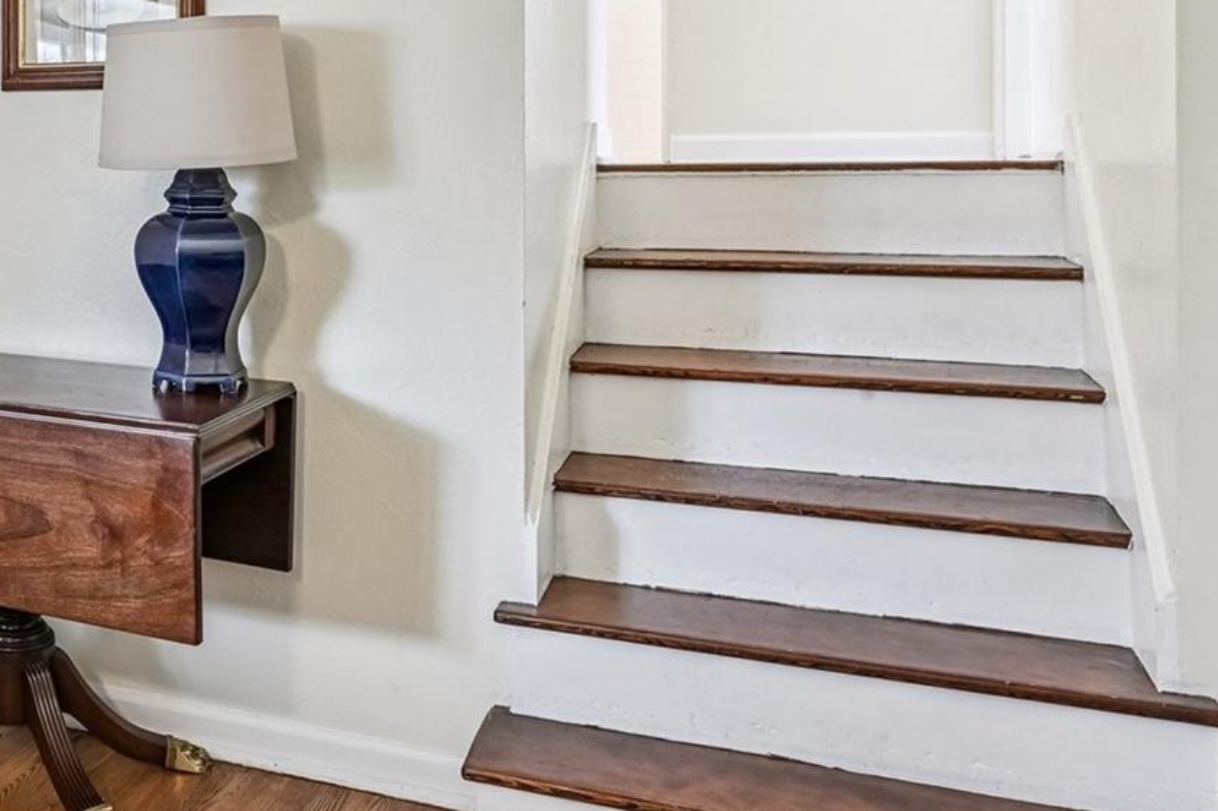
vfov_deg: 33.4
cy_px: 181
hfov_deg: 44.7
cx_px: 101
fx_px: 1317
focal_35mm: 39
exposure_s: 1/4
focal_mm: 20.5
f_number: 10
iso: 400
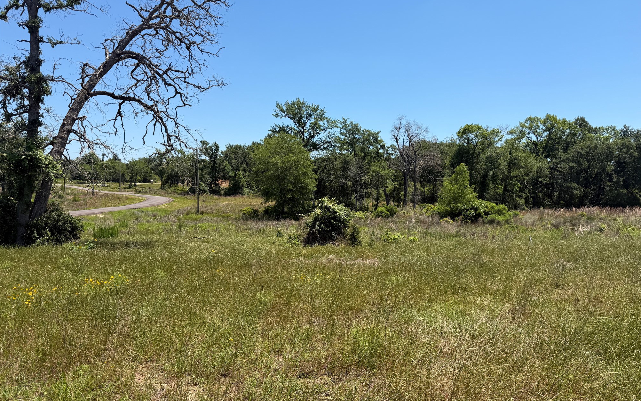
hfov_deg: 70.4
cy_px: 232
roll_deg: -0.7
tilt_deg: -6.5
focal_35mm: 26
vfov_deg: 47.4
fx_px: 454
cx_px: 326
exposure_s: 1/3953
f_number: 1.78
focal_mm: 6.76
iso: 80
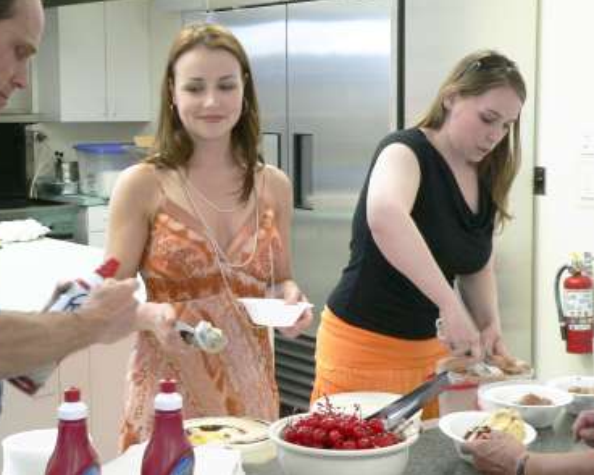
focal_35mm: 69
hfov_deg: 27.5
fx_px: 1212
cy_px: 236
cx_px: 297
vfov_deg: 22.1
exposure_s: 1/25
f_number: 2.8
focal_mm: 10.8
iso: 200
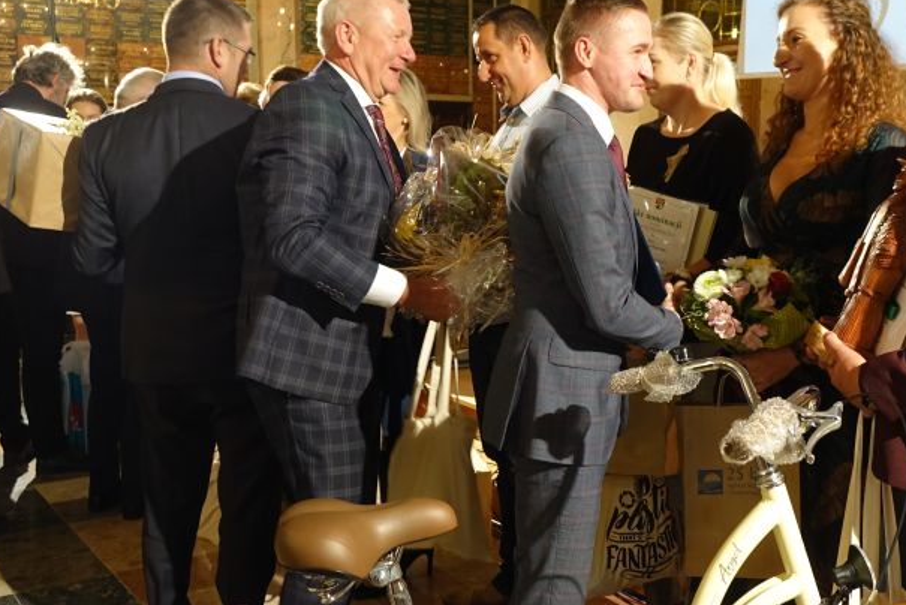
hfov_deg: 44.0
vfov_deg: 30.5
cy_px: 327
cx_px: 581
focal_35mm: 44
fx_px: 1108
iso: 400
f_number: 2.8
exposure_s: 1/30
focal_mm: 9.47
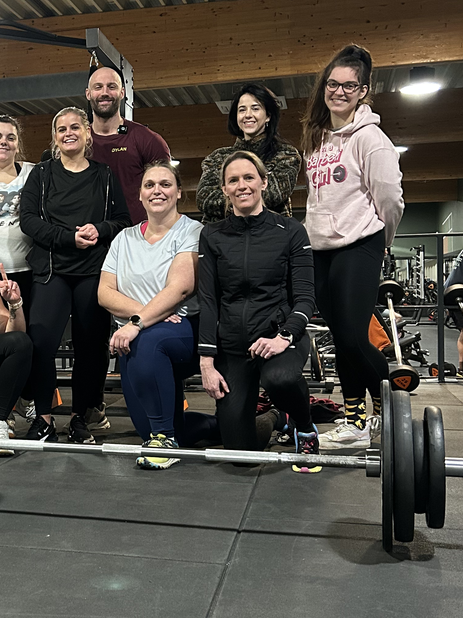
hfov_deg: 26.9
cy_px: 294
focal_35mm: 52
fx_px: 927
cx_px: 34
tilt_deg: -0.2
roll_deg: +0.4
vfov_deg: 36.8
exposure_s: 1/33
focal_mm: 5.7
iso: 400
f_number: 1.5
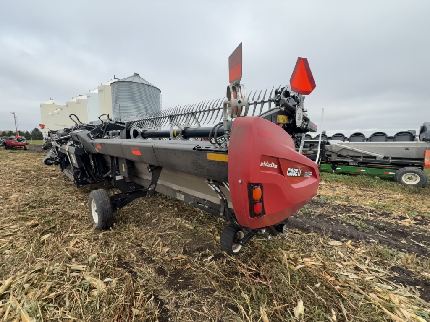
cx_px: 215
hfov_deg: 102.1
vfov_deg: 85.7
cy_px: 161
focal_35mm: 14
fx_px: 174
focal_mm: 2.22
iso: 20
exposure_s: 1/315
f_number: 2.2
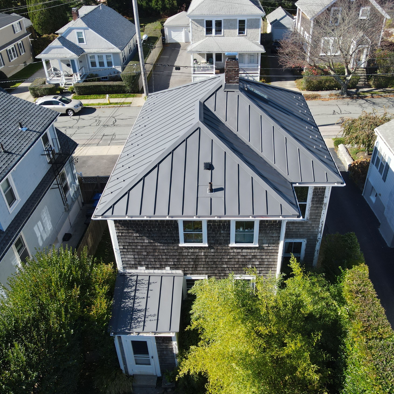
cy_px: 193
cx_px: 207
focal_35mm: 29
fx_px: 373
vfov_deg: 55.6
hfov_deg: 55.6
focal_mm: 4.5
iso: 100
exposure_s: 1/320
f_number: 2.8
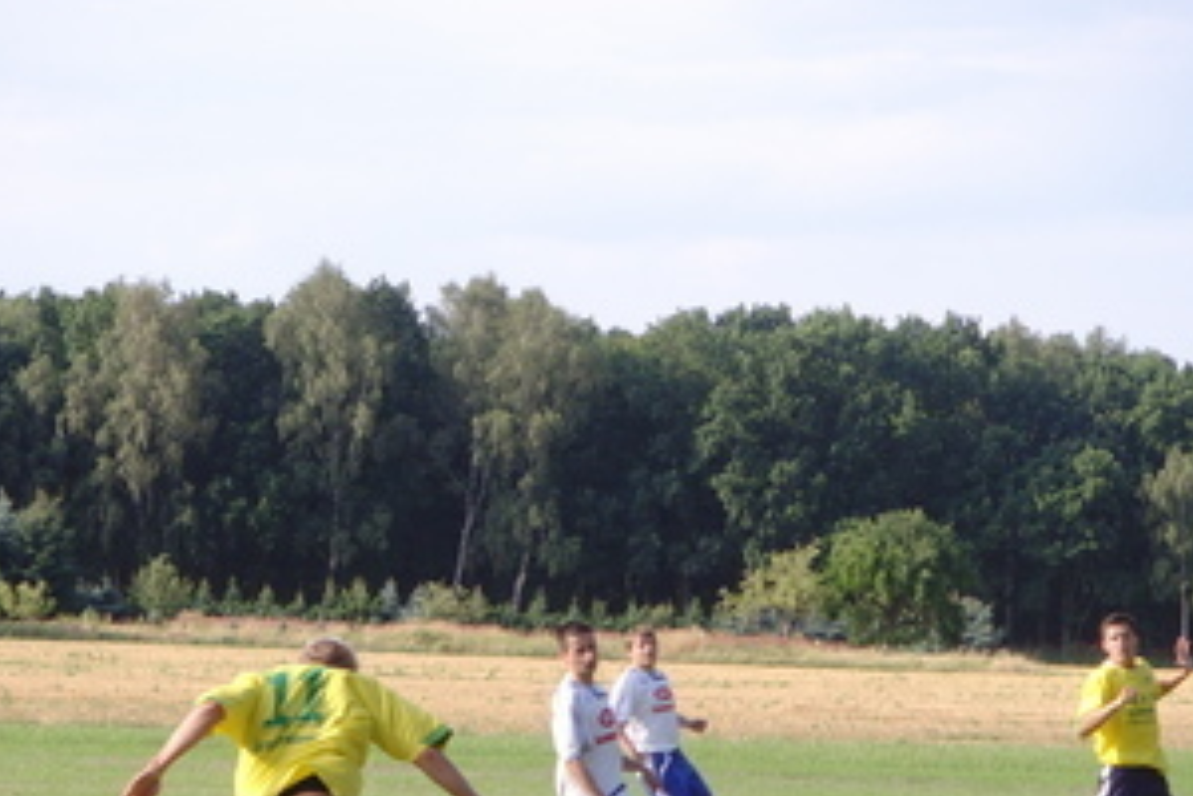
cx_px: 589
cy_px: 631
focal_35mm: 203
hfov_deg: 10.1
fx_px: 6727
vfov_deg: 6.8
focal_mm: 19.8
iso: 80
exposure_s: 1/180
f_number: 4.5
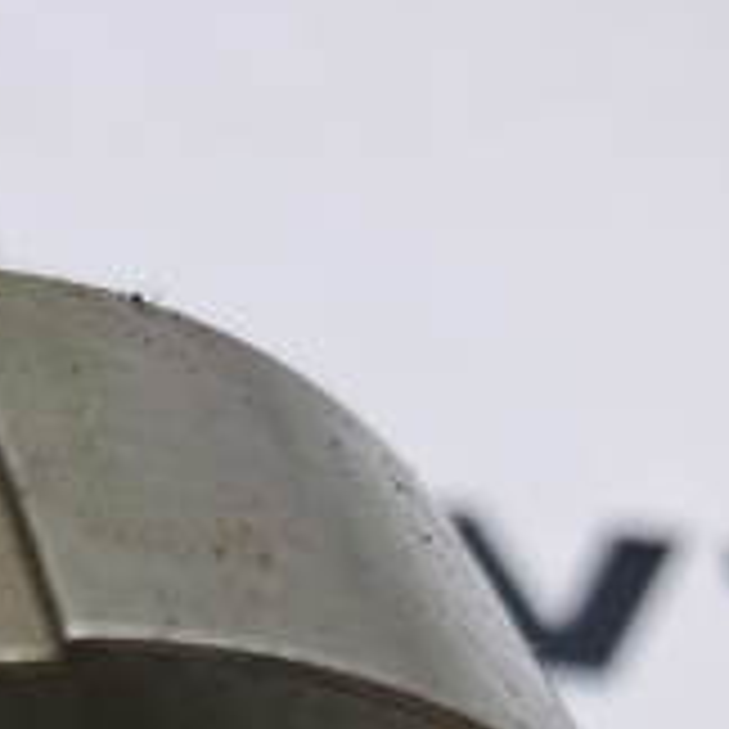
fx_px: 2240
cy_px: 983
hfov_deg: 17.6
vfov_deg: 17.2
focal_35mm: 94
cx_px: -144
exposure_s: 1/50
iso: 50
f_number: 1.8
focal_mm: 4
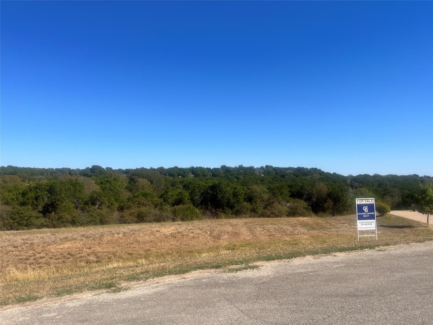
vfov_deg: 53.1
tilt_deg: +4.5
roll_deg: +0.2
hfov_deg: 67.3
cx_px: 216
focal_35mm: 26
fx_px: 325
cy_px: 162
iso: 50
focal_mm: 5.1
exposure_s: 1/4651
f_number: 1.6
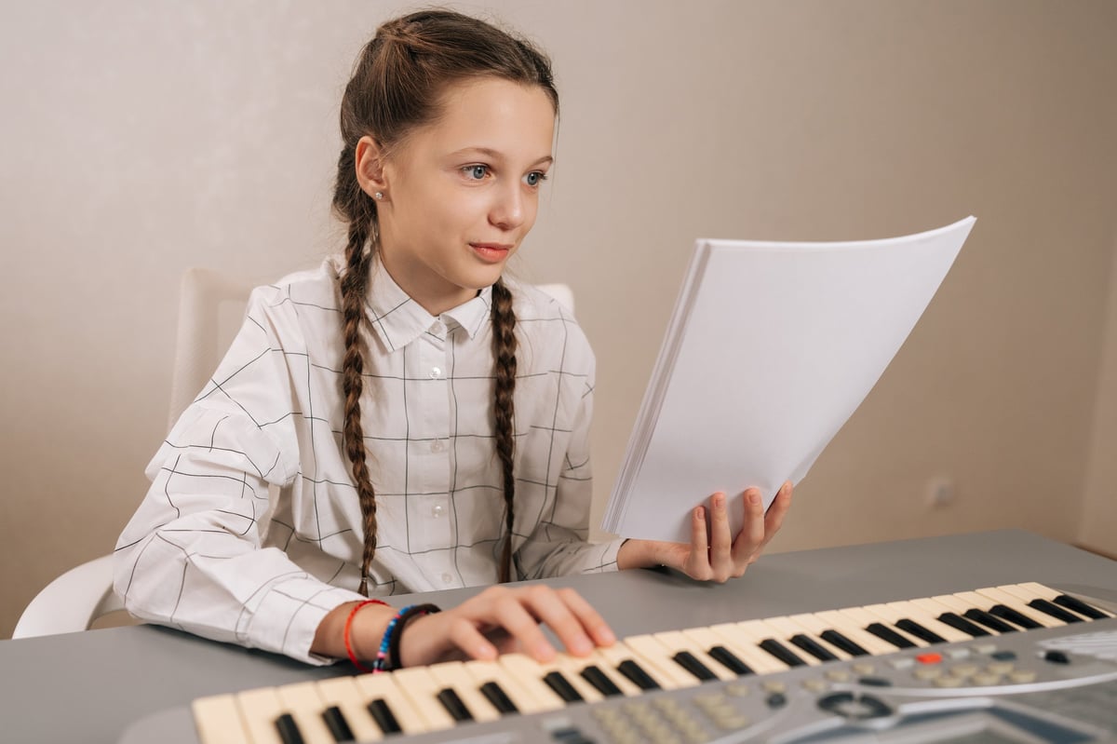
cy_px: 372
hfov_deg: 54.5
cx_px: 558
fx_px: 1085
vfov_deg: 37.8
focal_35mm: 35
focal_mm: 35
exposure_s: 1/400
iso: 800
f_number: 2.8
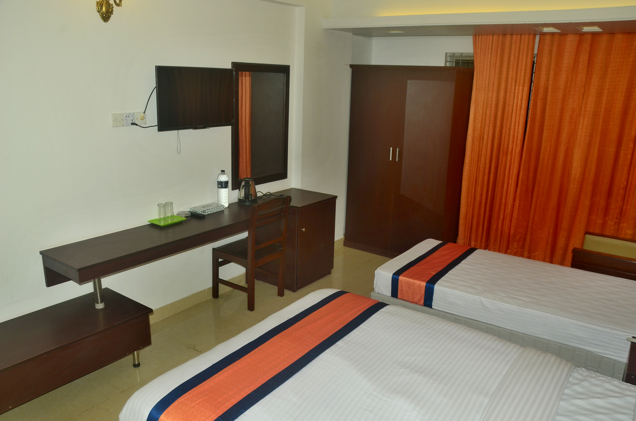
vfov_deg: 47.7
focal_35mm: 27
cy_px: 210
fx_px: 476
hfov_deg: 67.5
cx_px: 318
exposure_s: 1/125
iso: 200
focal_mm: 18
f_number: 8
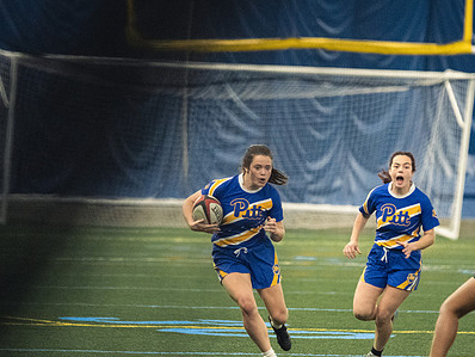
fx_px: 5767
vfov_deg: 3.5
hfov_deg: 4.7
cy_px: 217
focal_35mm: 420
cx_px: 280
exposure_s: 1/500
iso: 10000
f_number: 2.8
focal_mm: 200
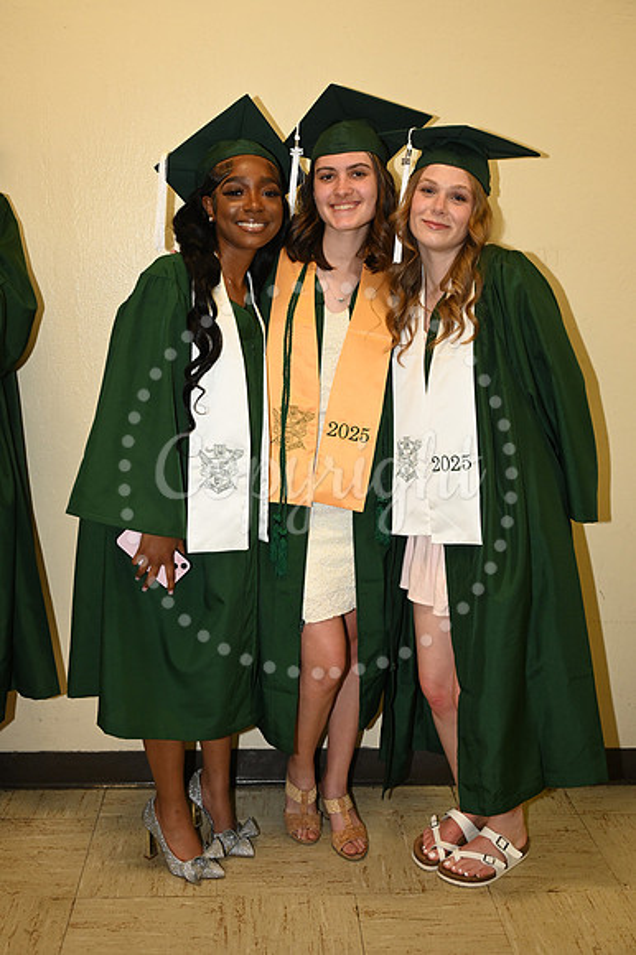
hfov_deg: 37.8
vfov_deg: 54.5
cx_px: 318
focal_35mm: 35
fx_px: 929
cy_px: 478
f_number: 5.6
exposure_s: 1/60
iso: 1600
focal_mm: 35
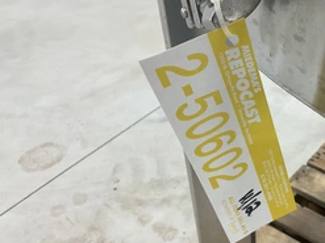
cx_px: 259
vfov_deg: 30.8
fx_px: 441
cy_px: 129
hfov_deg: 38.9
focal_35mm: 47
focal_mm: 3
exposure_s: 1/108
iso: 64
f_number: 1.8
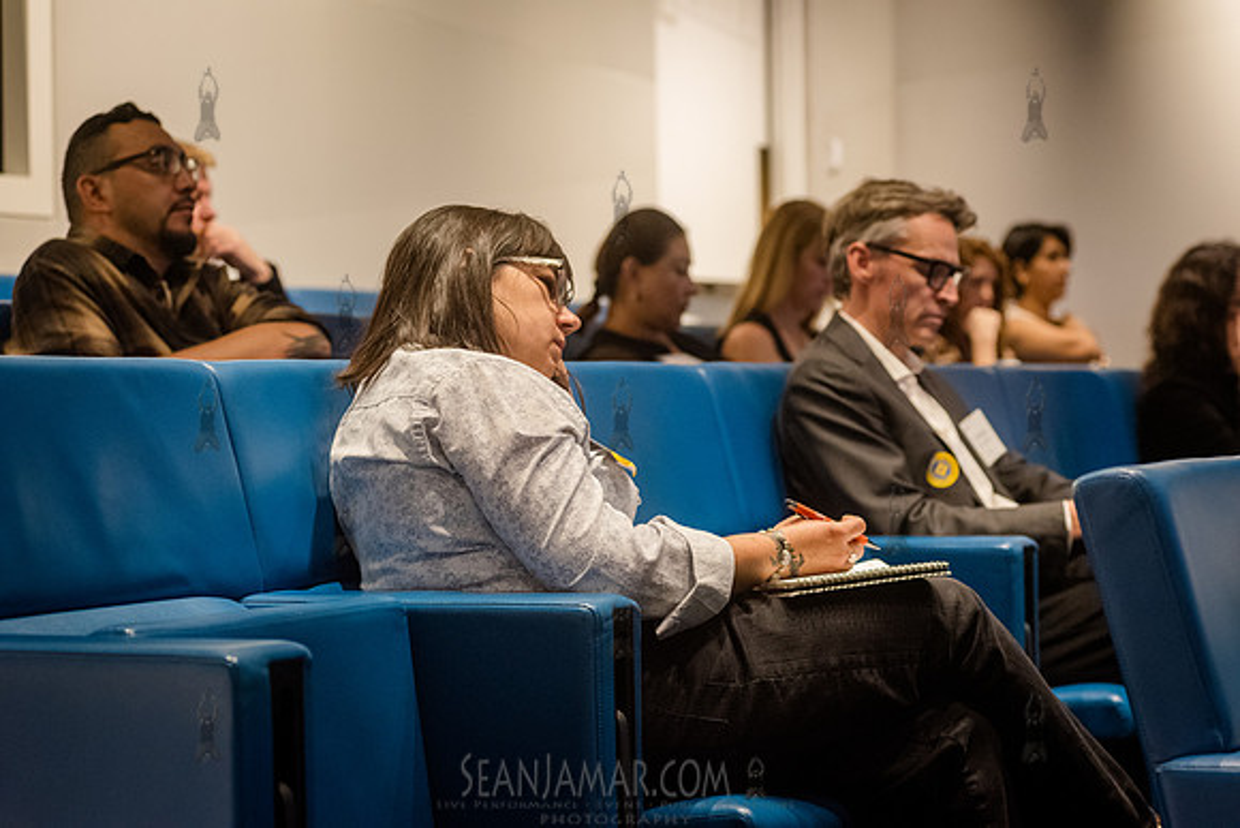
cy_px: 414
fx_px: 2963
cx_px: 620
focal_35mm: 86
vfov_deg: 15.9
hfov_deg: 23.6
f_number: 4.5
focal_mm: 86
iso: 5000
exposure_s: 1/250
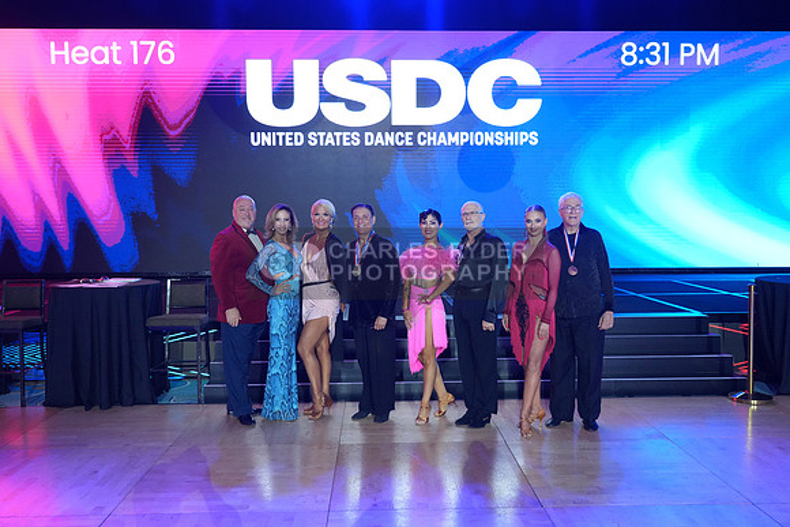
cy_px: 264
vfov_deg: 42.3
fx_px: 680
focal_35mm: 31
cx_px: 395
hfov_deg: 60.3
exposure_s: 1/640
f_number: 4
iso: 3200
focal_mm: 31
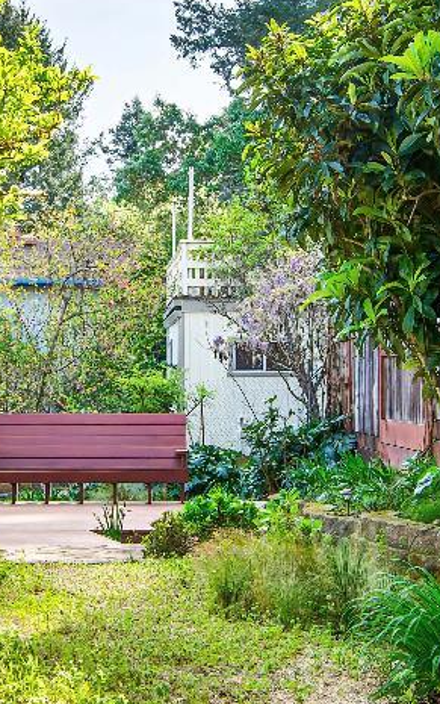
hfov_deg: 18.8
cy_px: 372
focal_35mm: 69
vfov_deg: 29.8
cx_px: 142
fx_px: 1323
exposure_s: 1/160
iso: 100
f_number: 6.3
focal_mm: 14
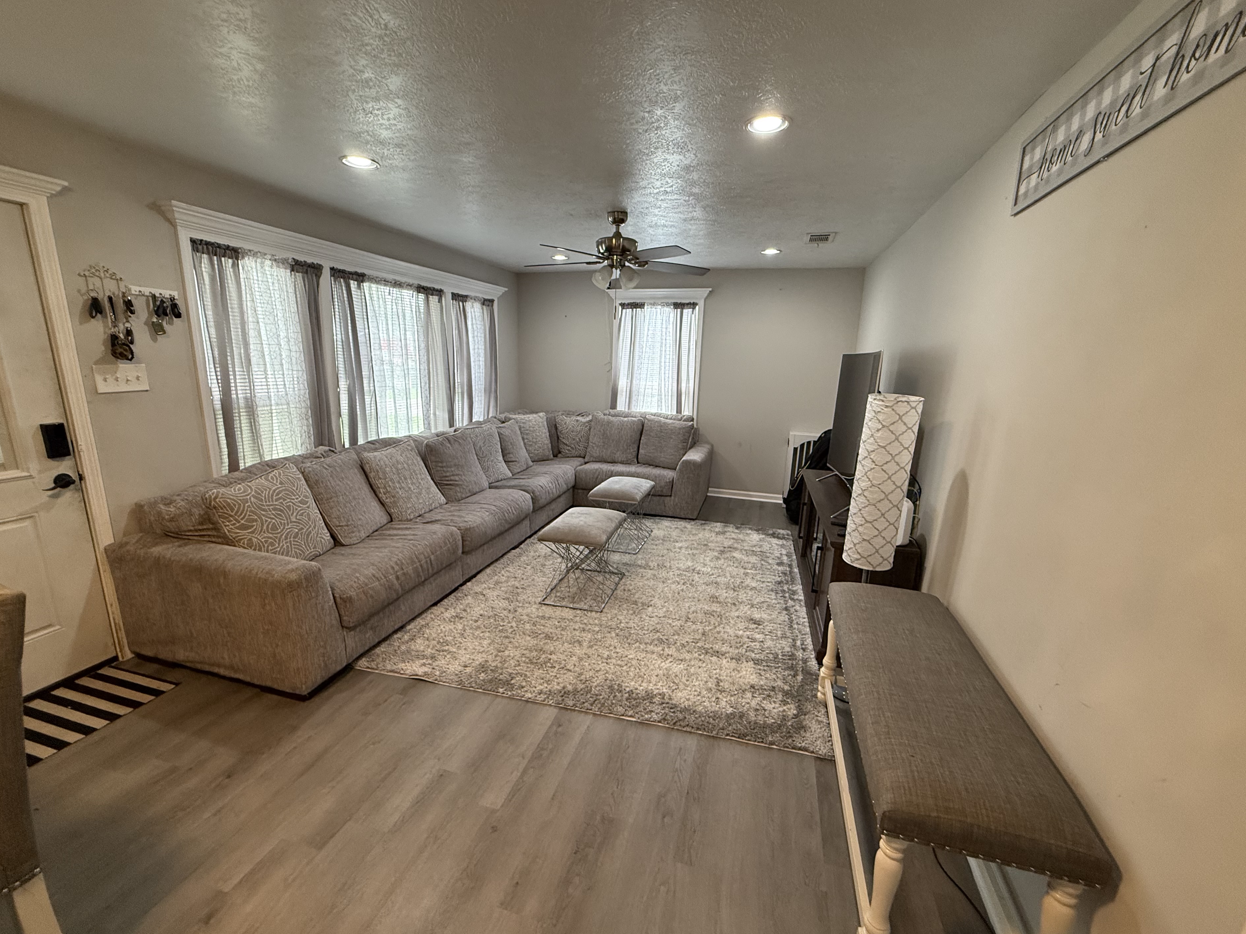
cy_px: 485
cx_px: 614
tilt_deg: -13.2
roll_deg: -1.7
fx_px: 540
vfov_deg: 81.7
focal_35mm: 15
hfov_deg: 98.2
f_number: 2.2
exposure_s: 1/120
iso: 320
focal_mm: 2.22
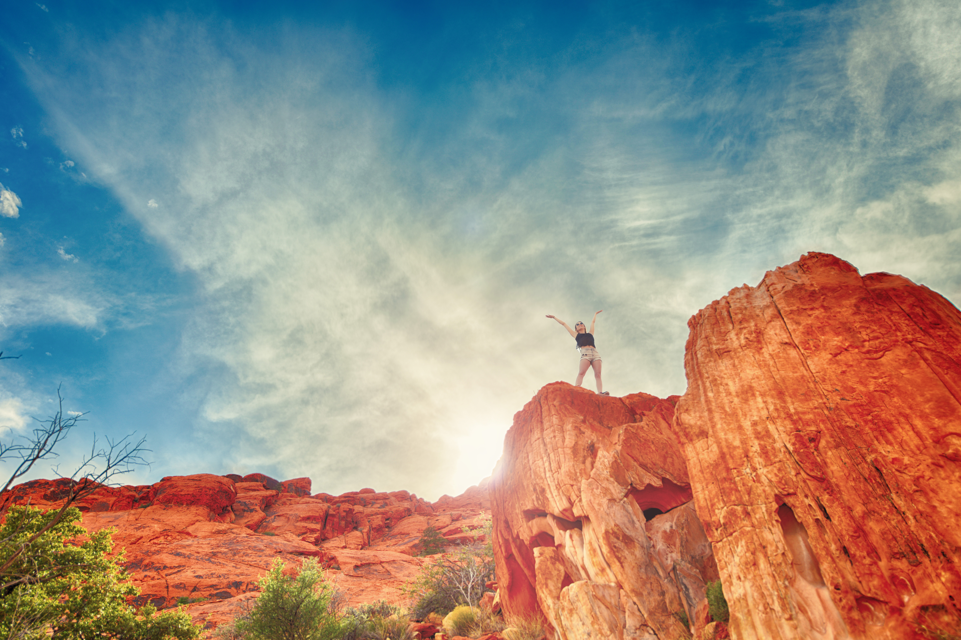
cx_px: 480
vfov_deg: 53.1
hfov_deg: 73.8
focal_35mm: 24
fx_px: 640
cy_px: 320
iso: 80
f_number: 4
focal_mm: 24
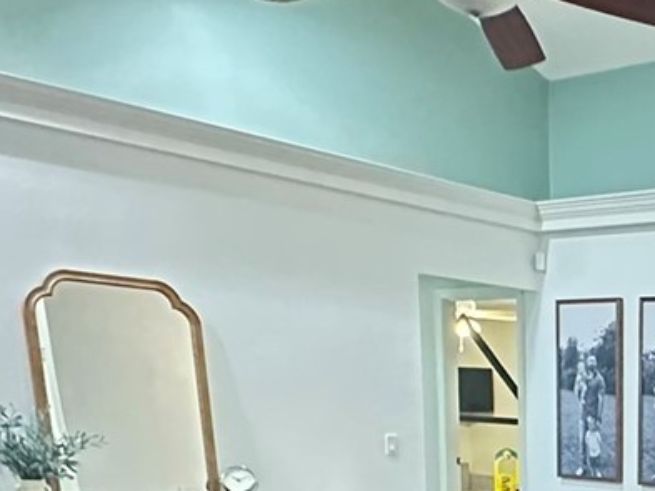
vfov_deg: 22.5
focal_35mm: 57
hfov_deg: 28.9
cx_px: 798
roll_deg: -2.9
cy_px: 669
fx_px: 1079
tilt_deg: -13.3
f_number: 2.2
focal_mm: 2.22
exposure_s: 1/40
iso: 1250
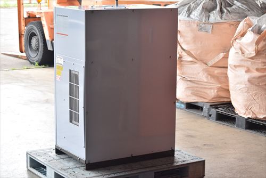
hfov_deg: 24.6
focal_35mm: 82
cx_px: 133
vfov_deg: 16.6
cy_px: 89
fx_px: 610
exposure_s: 1/320
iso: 1250
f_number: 6.3
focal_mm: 55
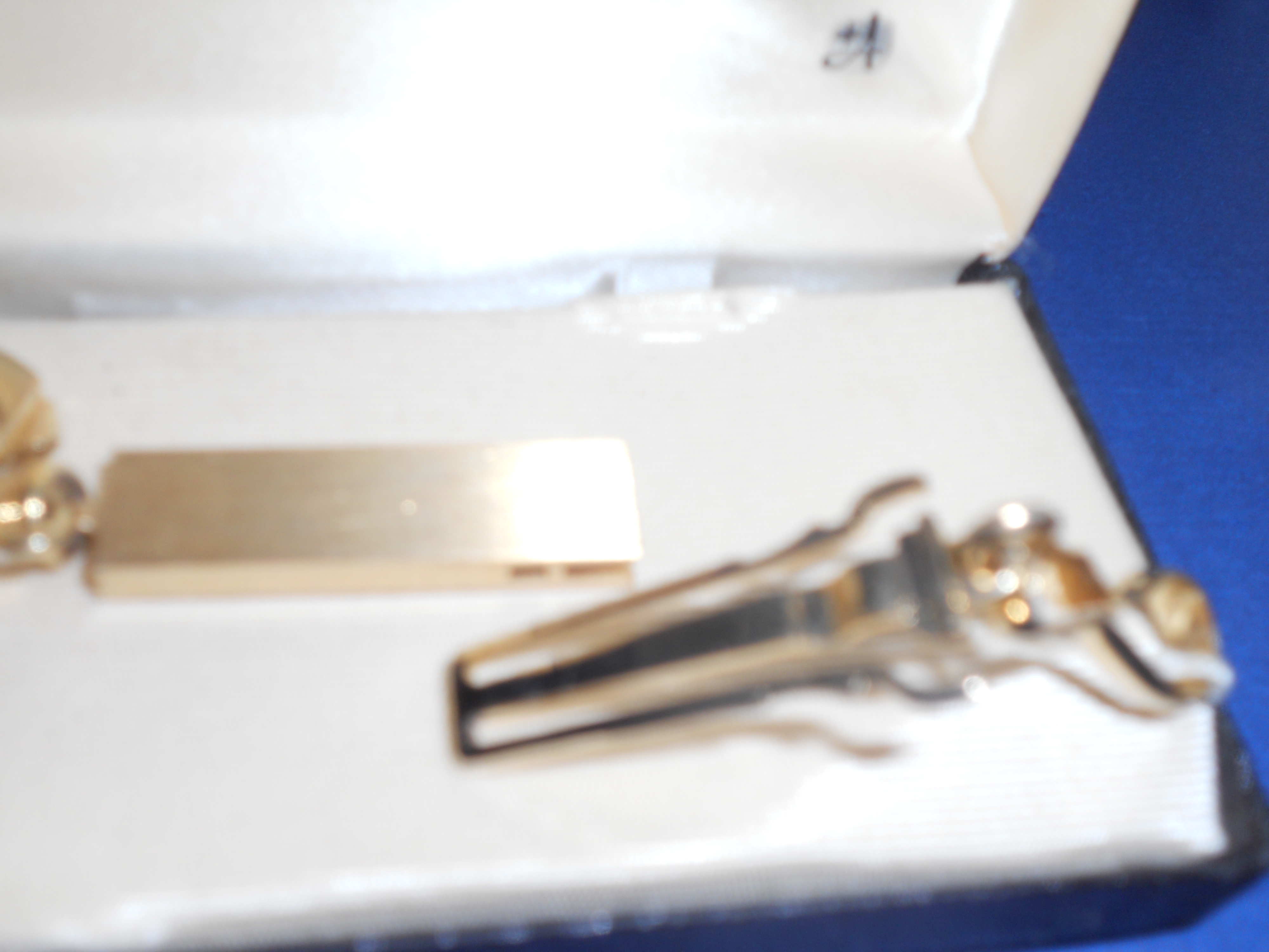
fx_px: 1393
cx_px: 634
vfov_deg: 37.7
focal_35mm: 38
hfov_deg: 49.0
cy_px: 476
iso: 80
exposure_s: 1/30
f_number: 9.8
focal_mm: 6.9
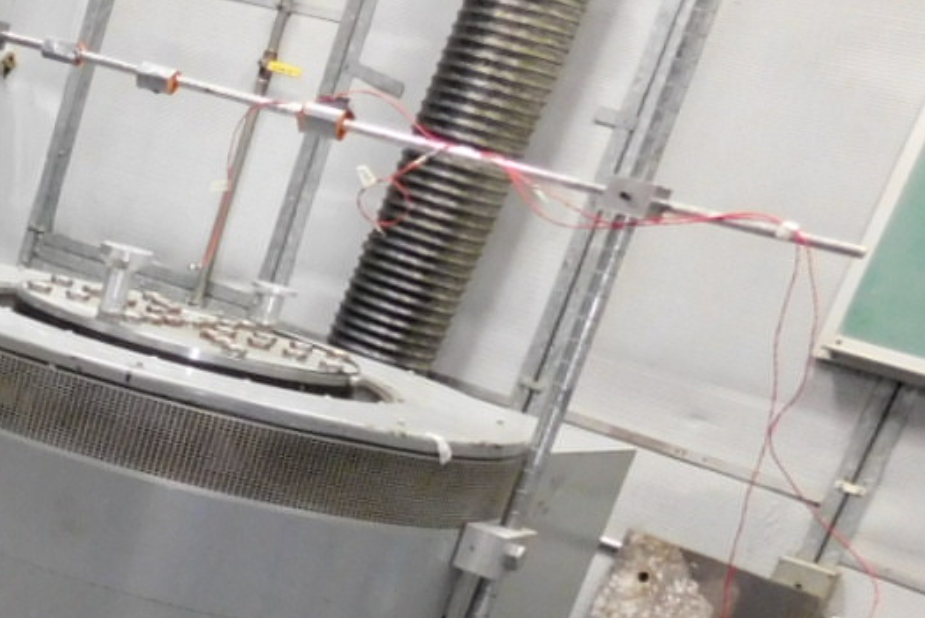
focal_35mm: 73
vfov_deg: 17.4
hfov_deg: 24.3
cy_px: 825
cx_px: -267
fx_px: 1877
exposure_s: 1/25
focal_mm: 4
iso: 400
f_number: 3
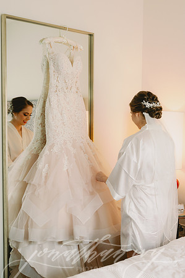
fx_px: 386
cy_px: 139
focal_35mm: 50
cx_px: 92
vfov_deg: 39.6
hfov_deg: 26.9
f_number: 5.6
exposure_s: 1/100
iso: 640
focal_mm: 50
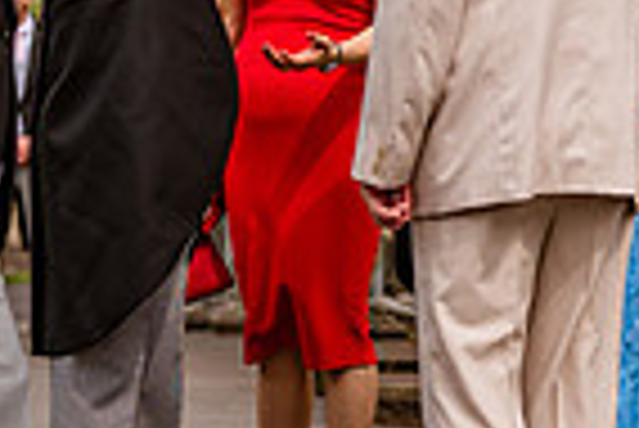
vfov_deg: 6.7
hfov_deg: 10.0
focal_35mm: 204
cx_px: 603
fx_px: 3625
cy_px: 0
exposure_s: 1/2500
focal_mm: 50
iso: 100
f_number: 2.5
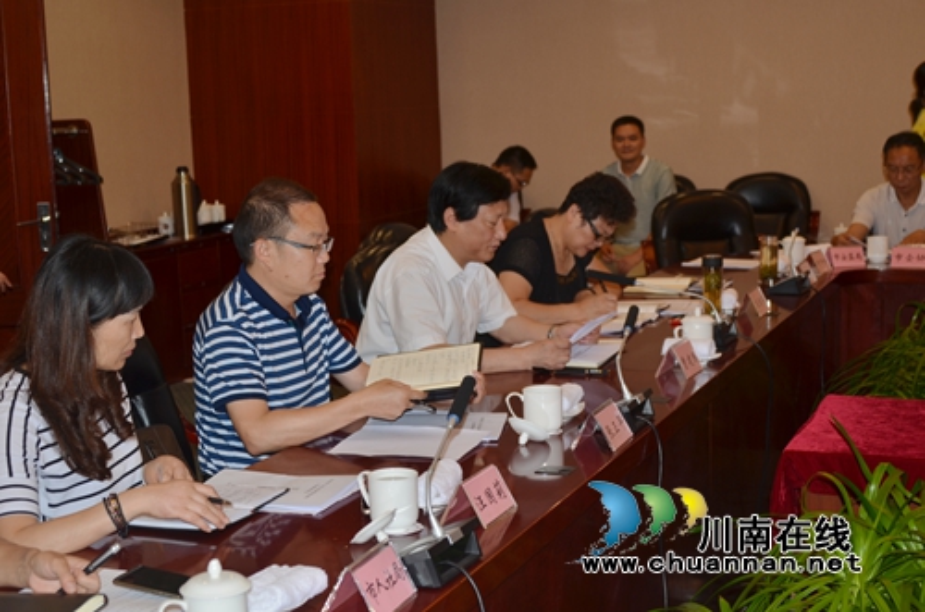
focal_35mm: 57
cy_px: 306
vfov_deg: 23.7
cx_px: 462
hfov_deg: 35.1
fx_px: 1461
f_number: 4
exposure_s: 1/60
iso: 100
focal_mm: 38
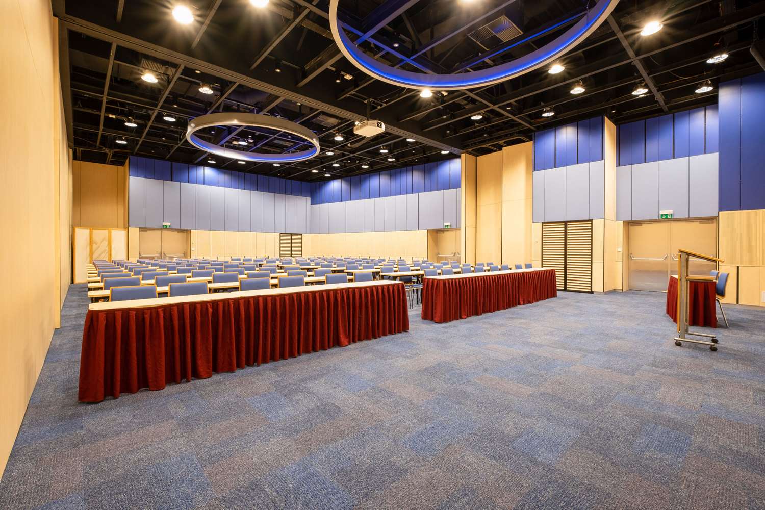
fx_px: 319
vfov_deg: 77.3
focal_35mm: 15
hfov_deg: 100.4
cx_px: 382
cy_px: 255
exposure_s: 3
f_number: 11
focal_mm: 10
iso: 100
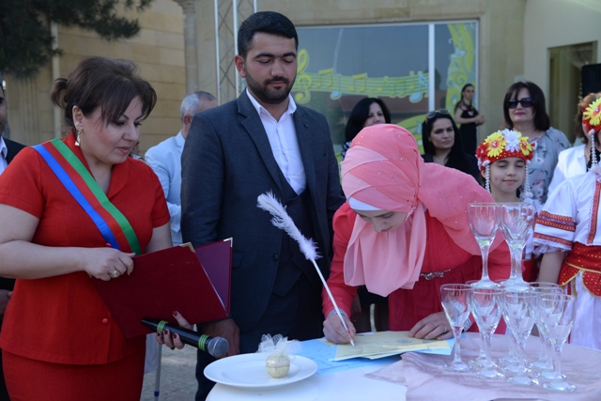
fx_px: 735
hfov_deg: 44.5
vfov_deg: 30.5
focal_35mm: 44
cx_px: 300
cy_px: 200
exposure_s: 1/400
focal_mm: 44
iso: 280
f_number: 5
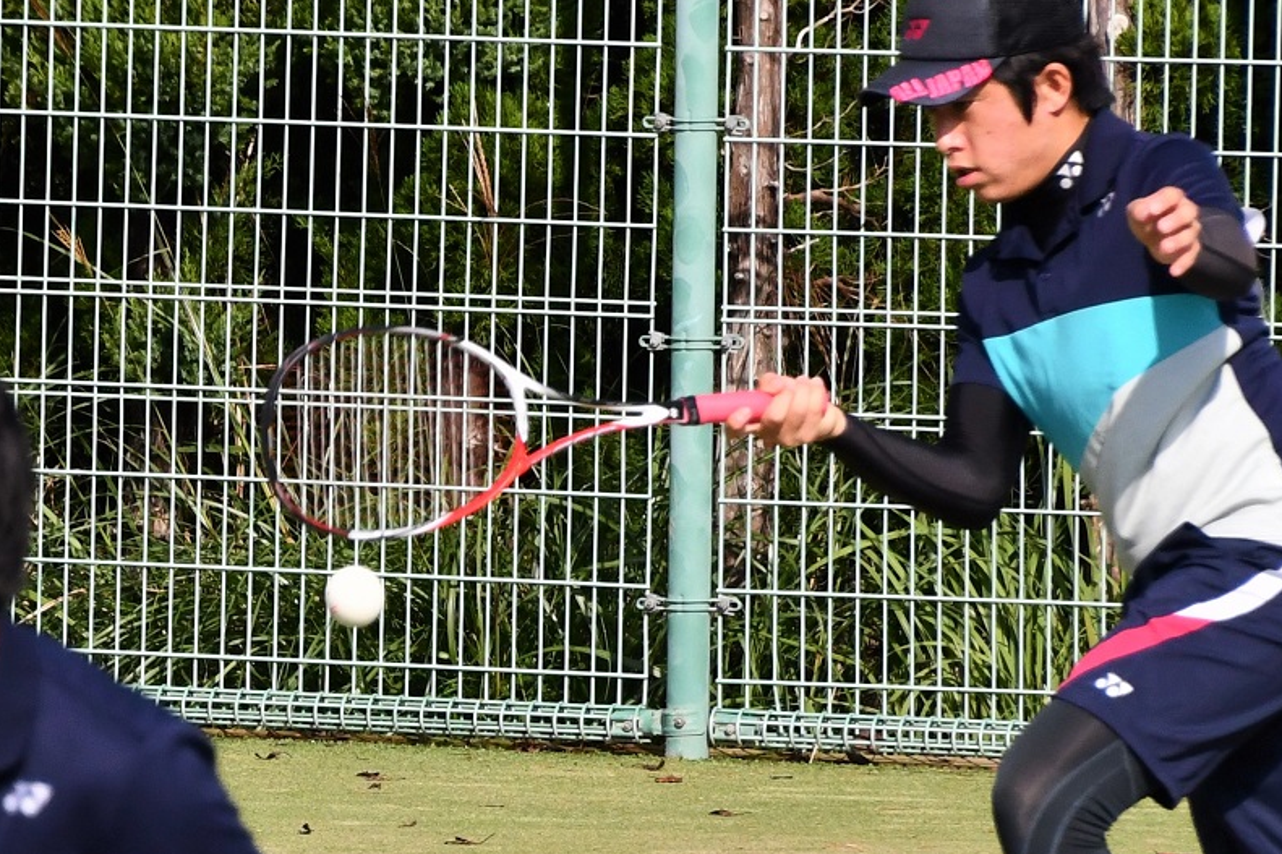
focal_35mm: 597
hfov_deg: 3.5
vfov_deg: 2.3
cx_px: 687
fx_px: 21254
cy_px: 677
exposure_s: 1/4000
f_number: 8
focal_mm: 210
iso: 640
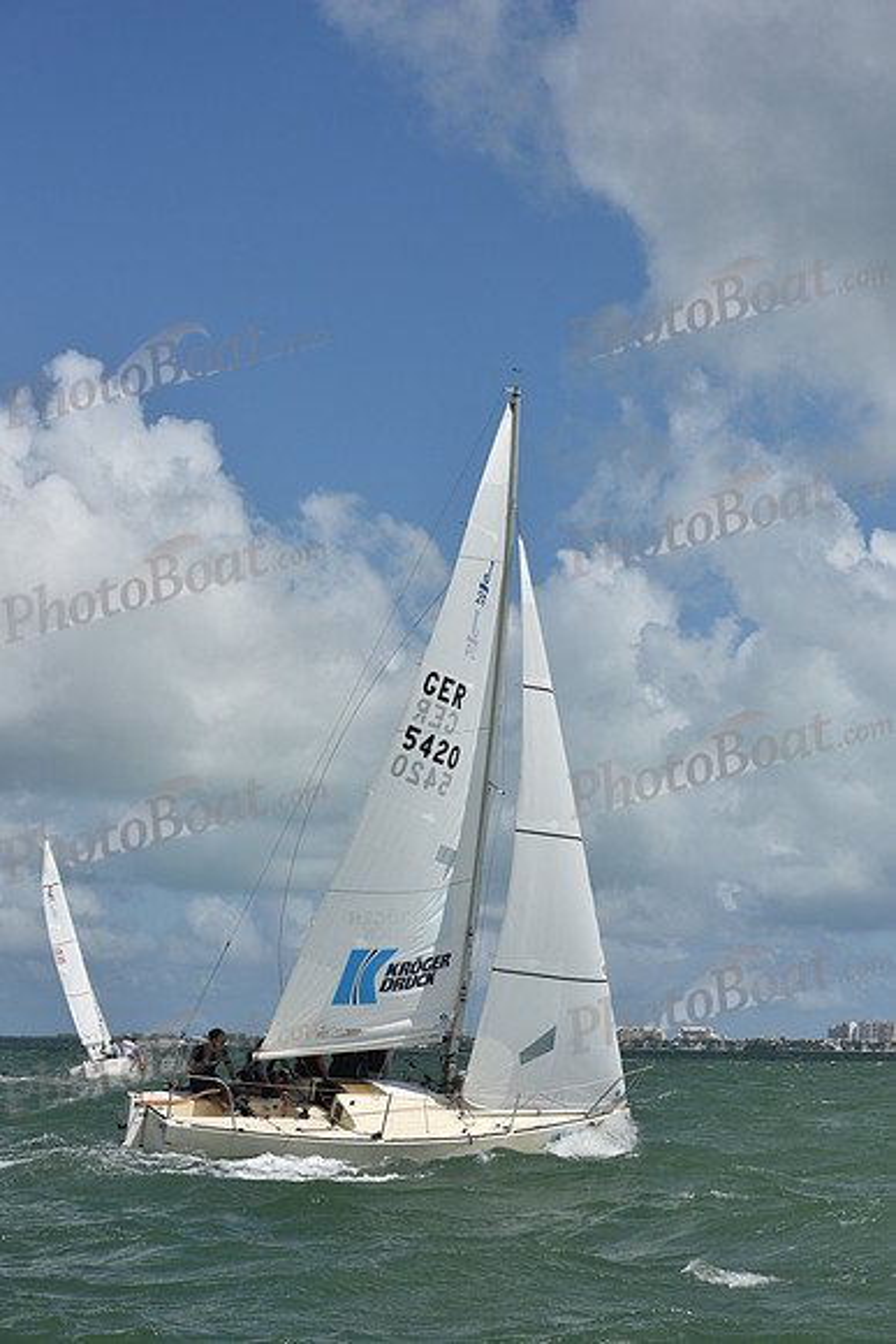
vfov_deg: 28.8
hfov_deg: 19.5
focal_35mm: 70
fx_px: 2612
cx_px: 448
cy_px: 672
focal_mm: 70
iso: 250
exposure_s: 1/1600
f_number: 10
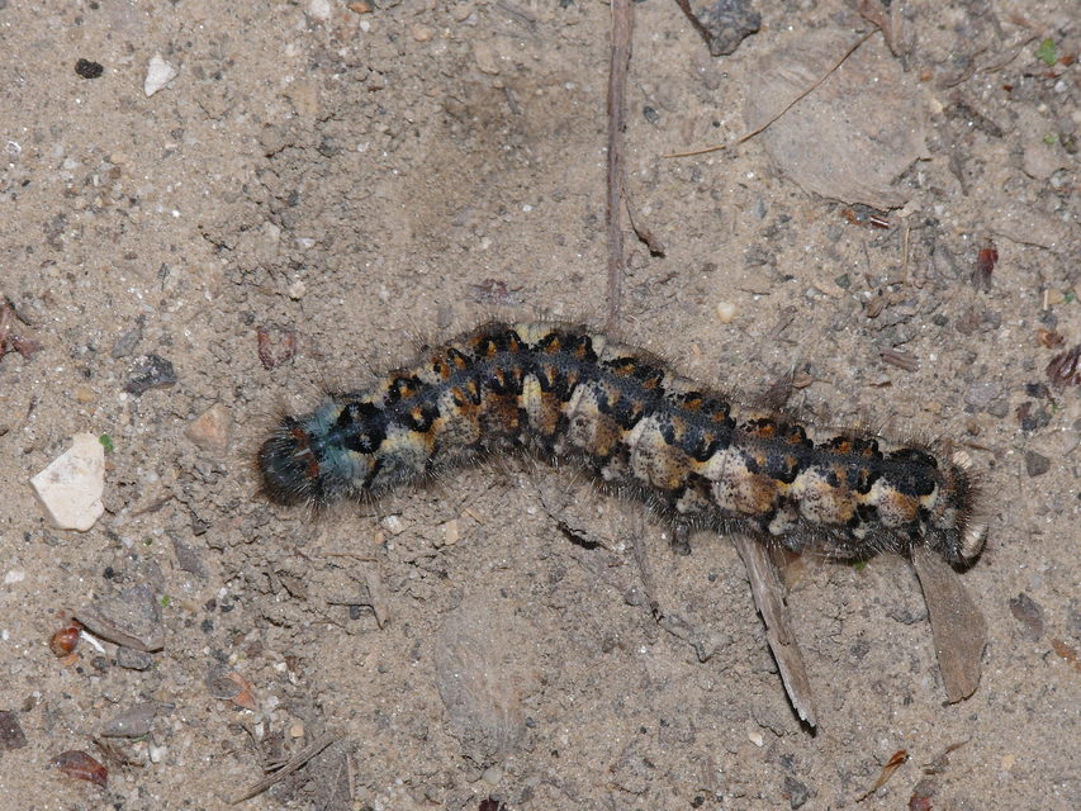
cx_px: 540
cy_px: 406
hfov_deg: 10.0
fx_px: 6153
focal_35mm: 197
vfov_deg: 7.5
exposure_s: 1/500
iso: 100
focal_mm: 41.6
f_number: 11
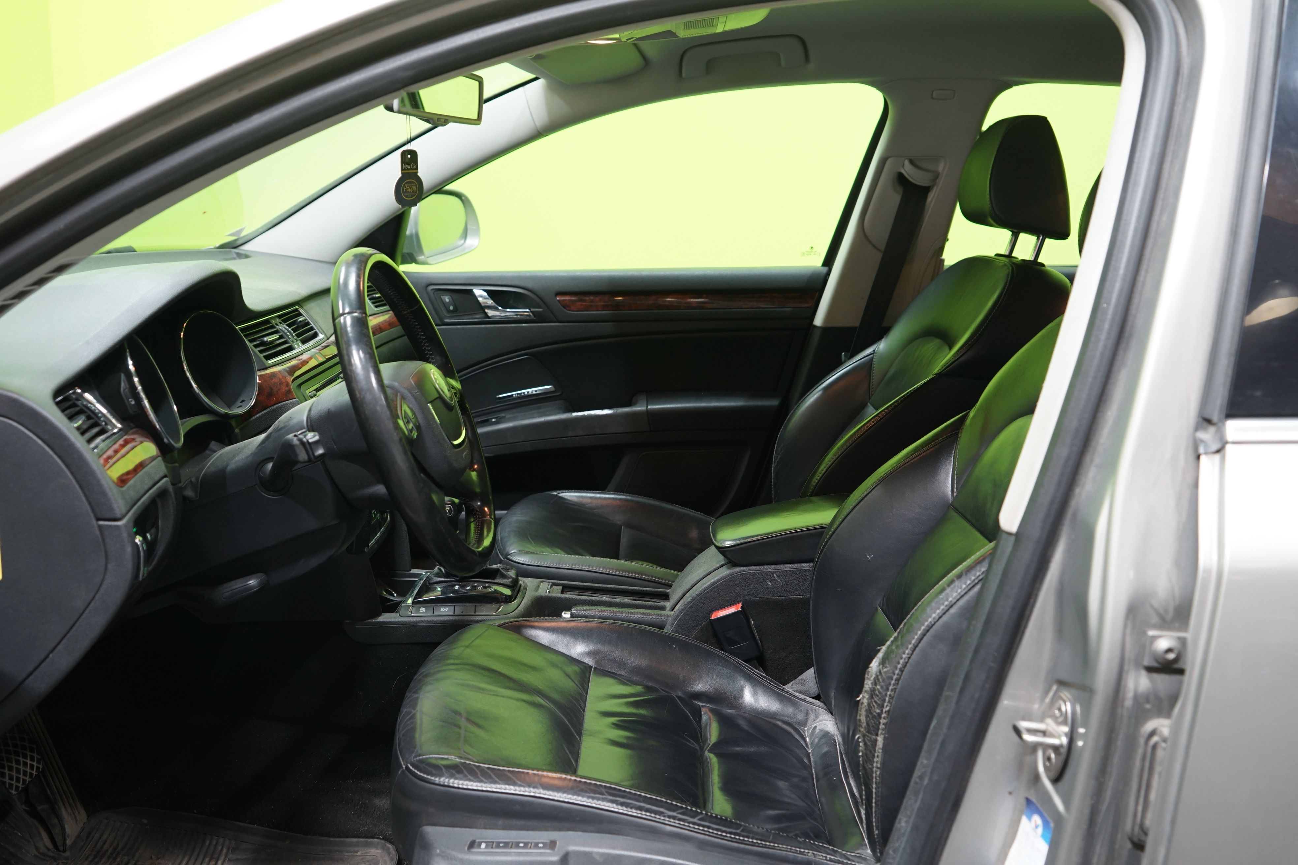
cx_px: 649
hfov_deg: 55.8
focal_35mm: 34
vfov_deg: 38.9
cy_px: 432
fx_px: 1226
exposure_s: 1/20
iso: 800
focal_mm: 34
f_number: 5
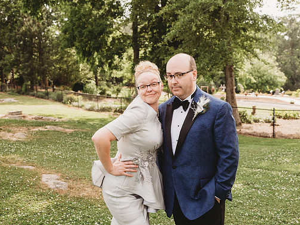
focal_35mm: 39
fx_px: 338
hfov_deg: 47.8
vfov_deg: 36.8
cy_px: 110
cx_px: 168
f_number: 4
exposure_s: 1/500
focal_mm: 35
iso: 200
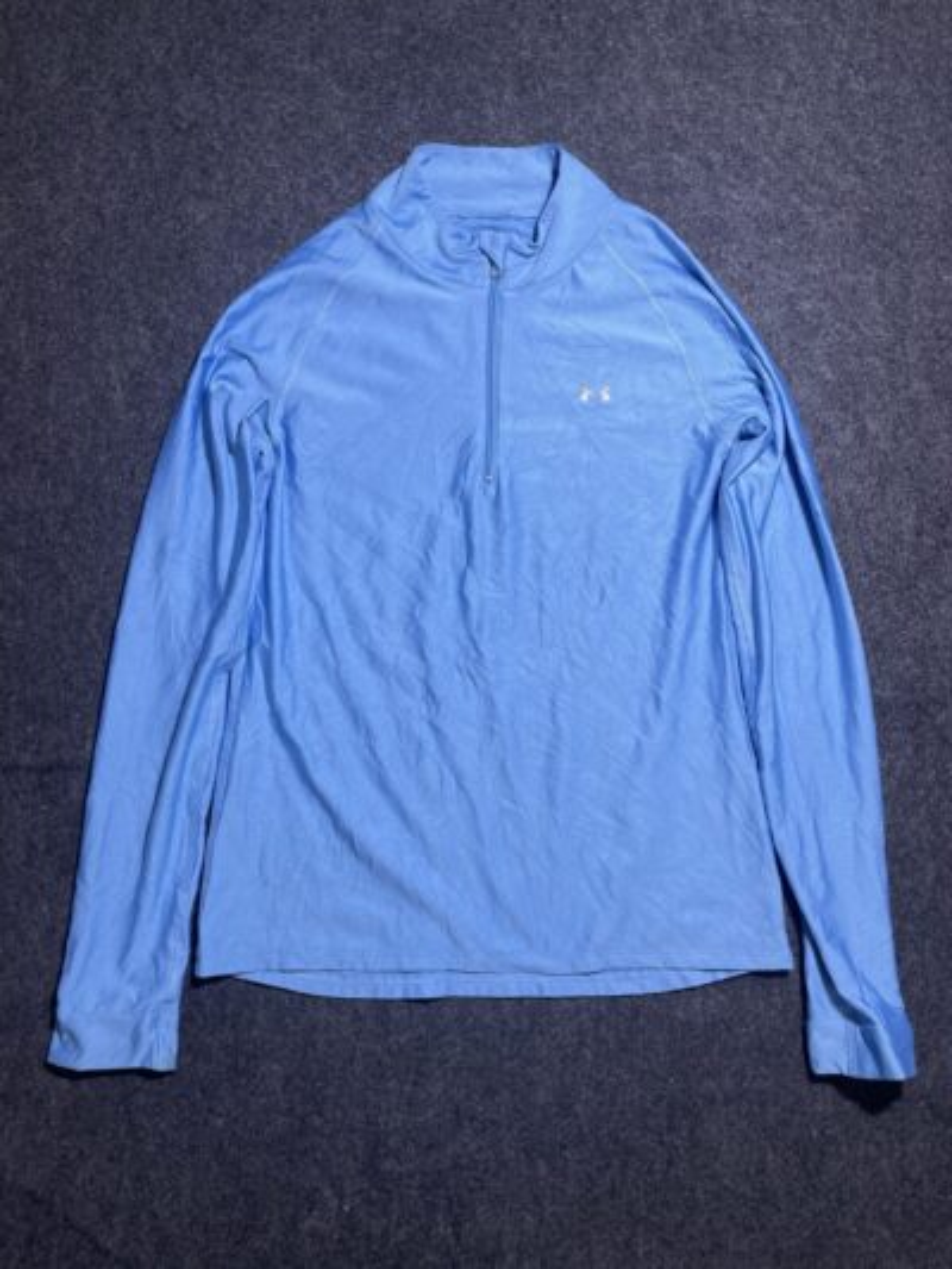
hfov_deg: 53.1
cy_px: 634
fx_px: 953
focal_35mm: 26
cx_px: 476
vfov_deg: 67.3
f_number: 1.6
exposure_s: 1/121
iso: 100
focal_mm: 4.2
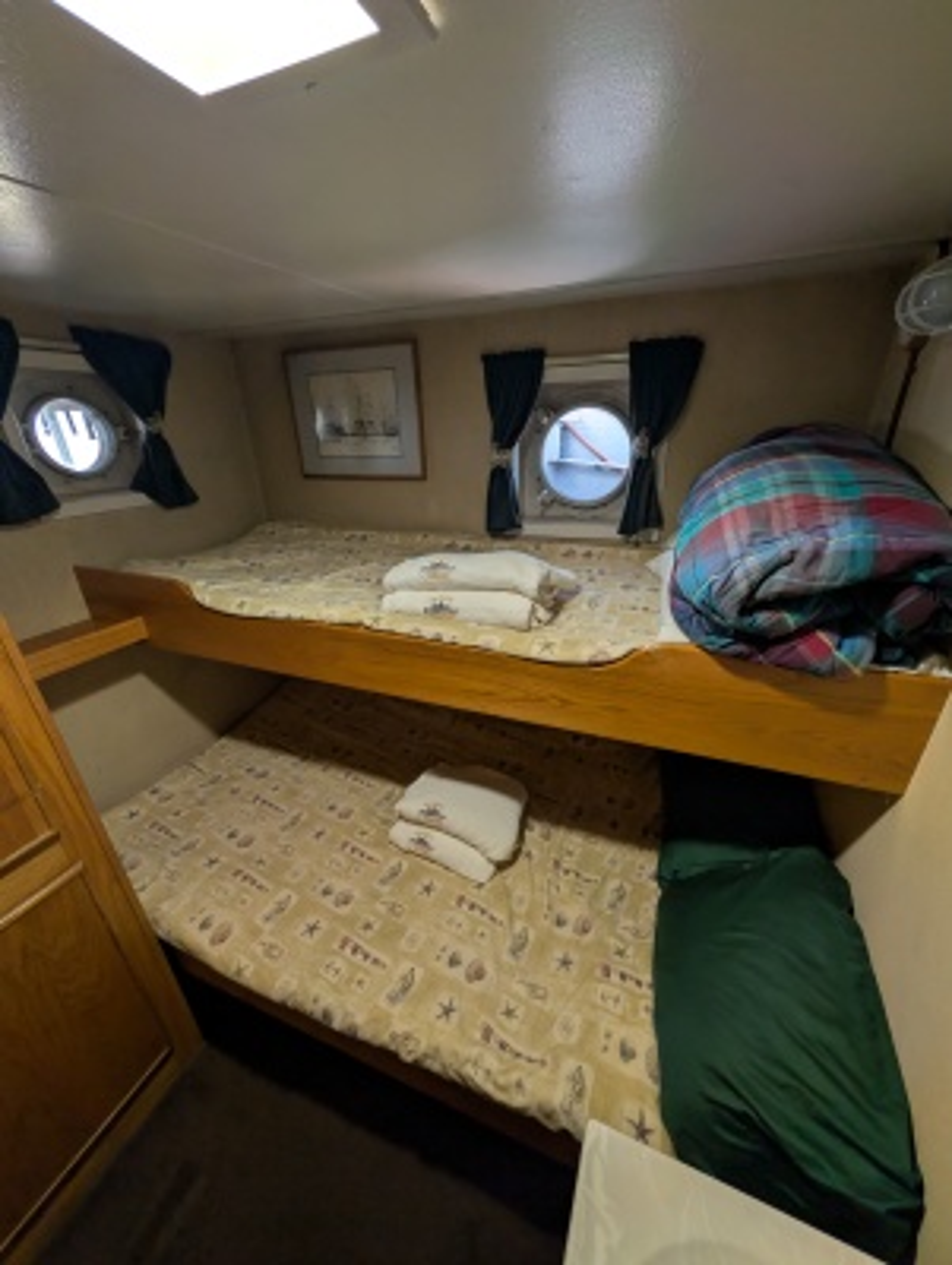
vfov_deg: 110.5
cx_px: 476
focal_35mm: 12
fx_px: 439
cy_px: 632
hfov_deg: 94.6
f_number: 1.7
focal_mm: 2.02
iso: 45
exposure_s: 1/40
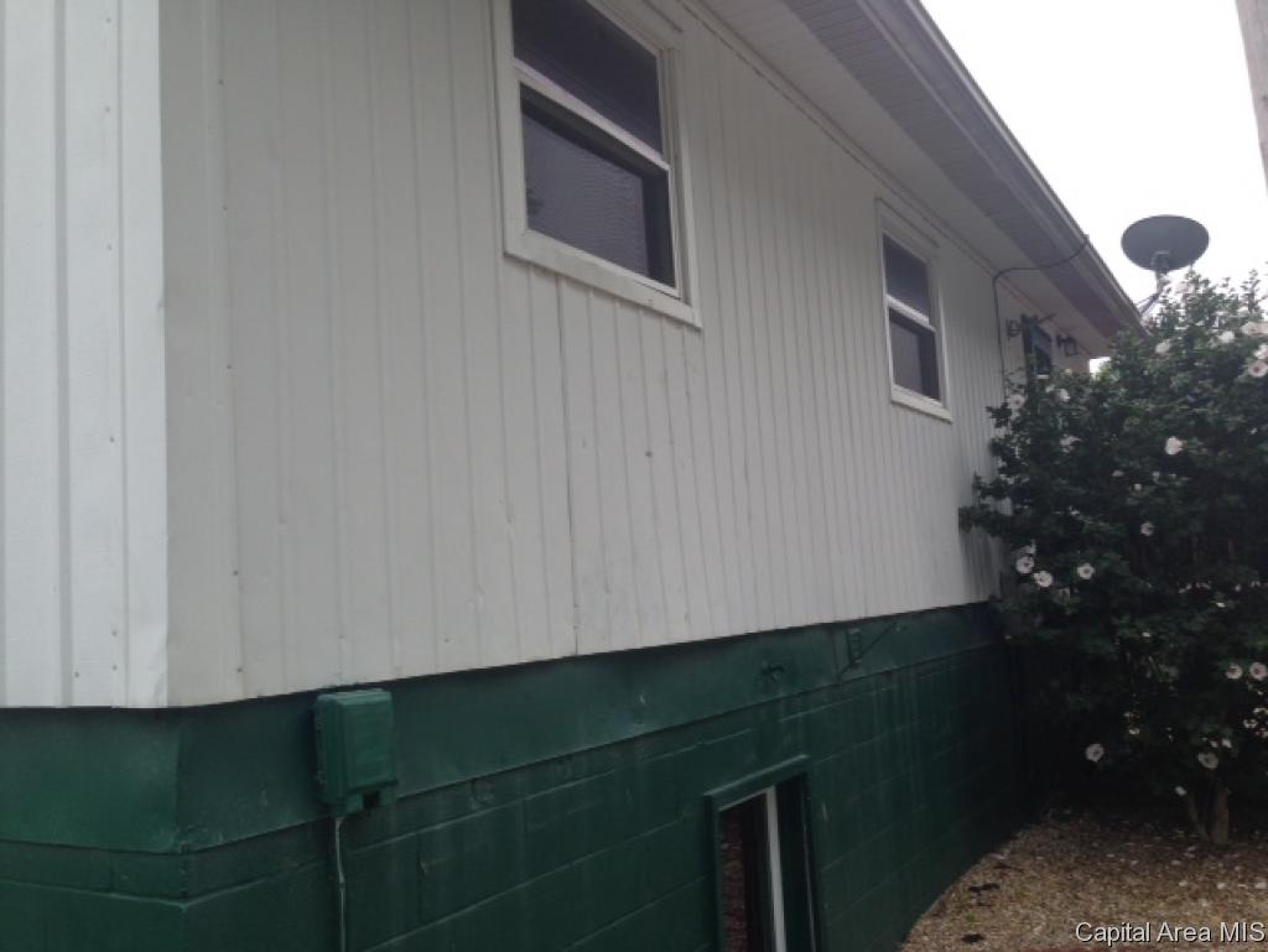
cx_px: 634
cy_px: 476
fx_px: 1209
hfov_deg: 55.3
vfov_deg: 43.0
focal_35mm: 33
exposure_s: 1/427
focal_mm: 4.12
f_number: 2.4
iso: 50
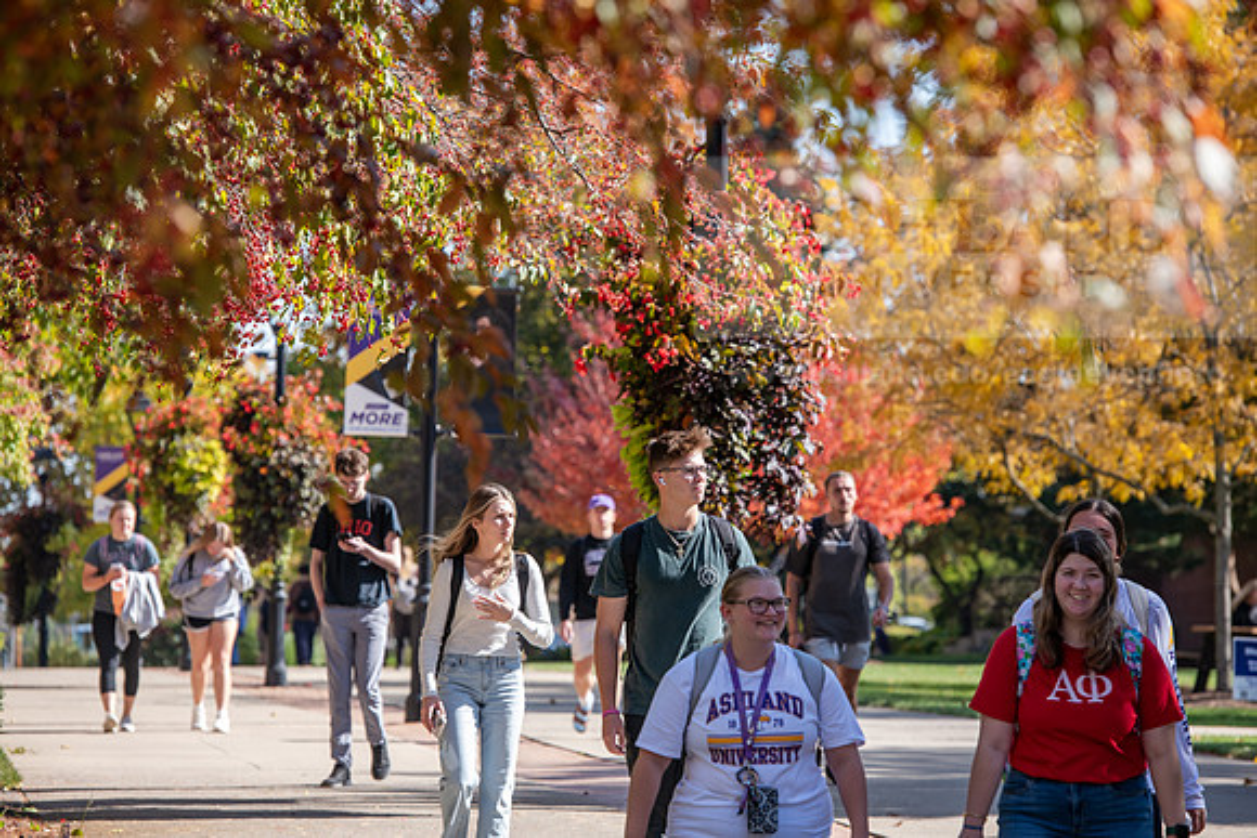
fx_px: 5762
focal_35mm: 165
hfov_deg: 12.4
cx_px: 628
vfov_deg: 8.3
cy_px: 419
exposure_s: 1/250
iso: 160
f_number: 5.6
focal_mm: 165
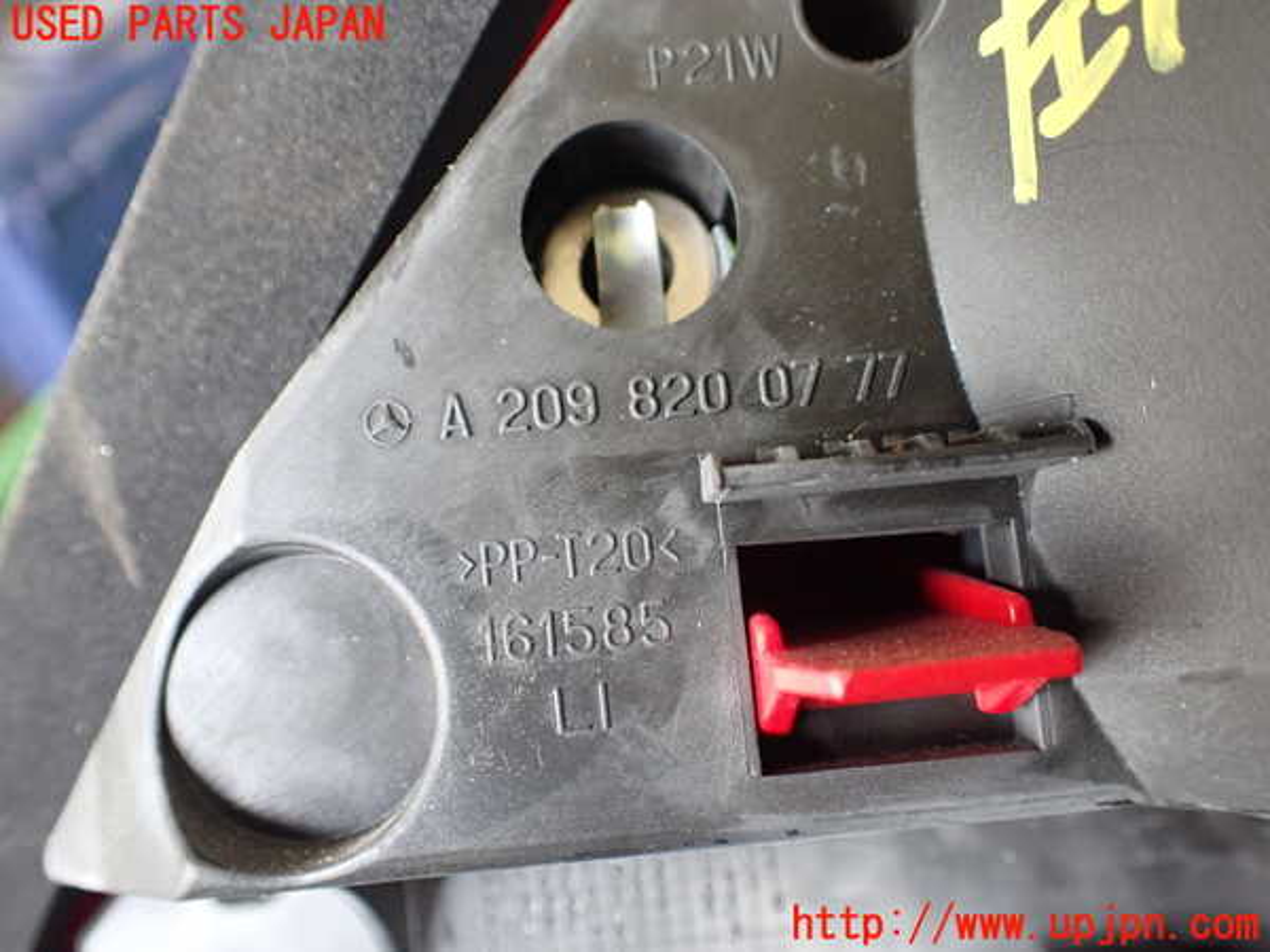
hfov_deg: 60.0
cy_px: 476
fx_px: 1101
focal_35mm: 30
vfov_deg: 46.8
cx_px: 635
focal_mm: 5.4
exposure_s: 1/125
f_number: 2.3
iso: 640
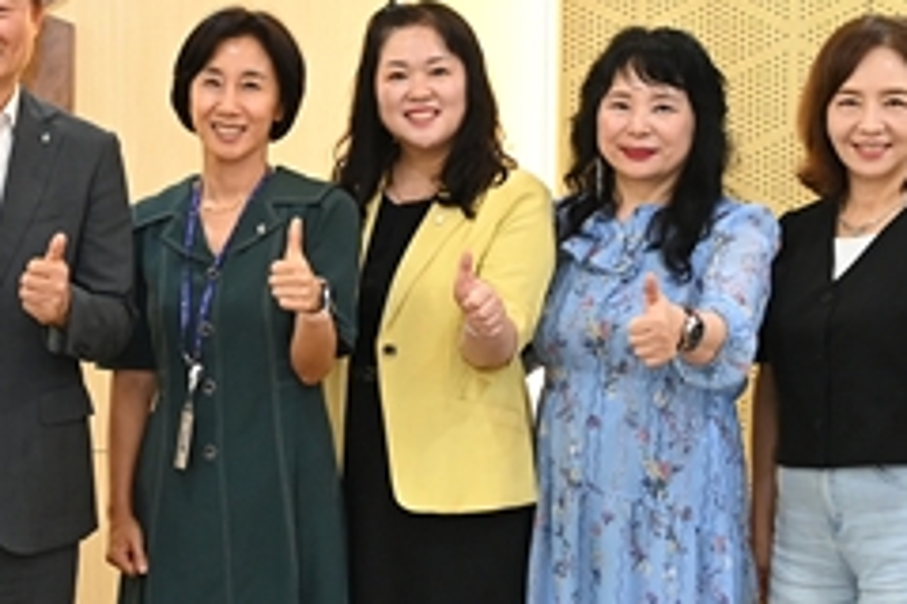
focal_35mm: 111
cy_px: 300
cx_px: -19
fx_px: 2796
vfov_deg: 12.3
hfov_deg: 17.9
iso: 2500
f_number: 6.3
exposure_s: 1/125
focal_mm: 38
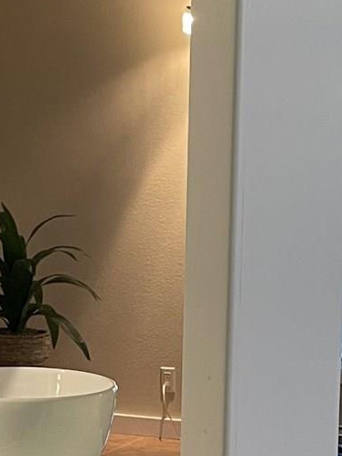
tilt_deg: -9.5
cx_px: 166
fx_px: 1581
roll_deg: -0.9
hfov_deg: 12.3
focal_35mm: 120
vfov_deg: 16.2
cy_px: 411
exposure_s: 1/60
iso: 160
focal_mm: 4.2
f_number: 1.6
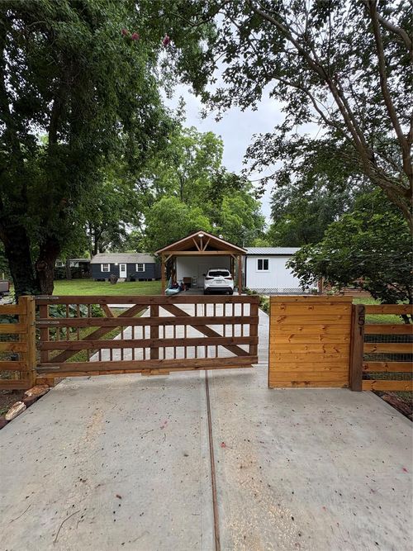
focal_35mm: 14
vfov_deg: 102.1
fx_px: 223
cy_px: 276
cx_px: 206
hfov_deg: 85.7
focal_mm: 2.22
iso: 80
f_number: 2.2
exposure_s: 1/138
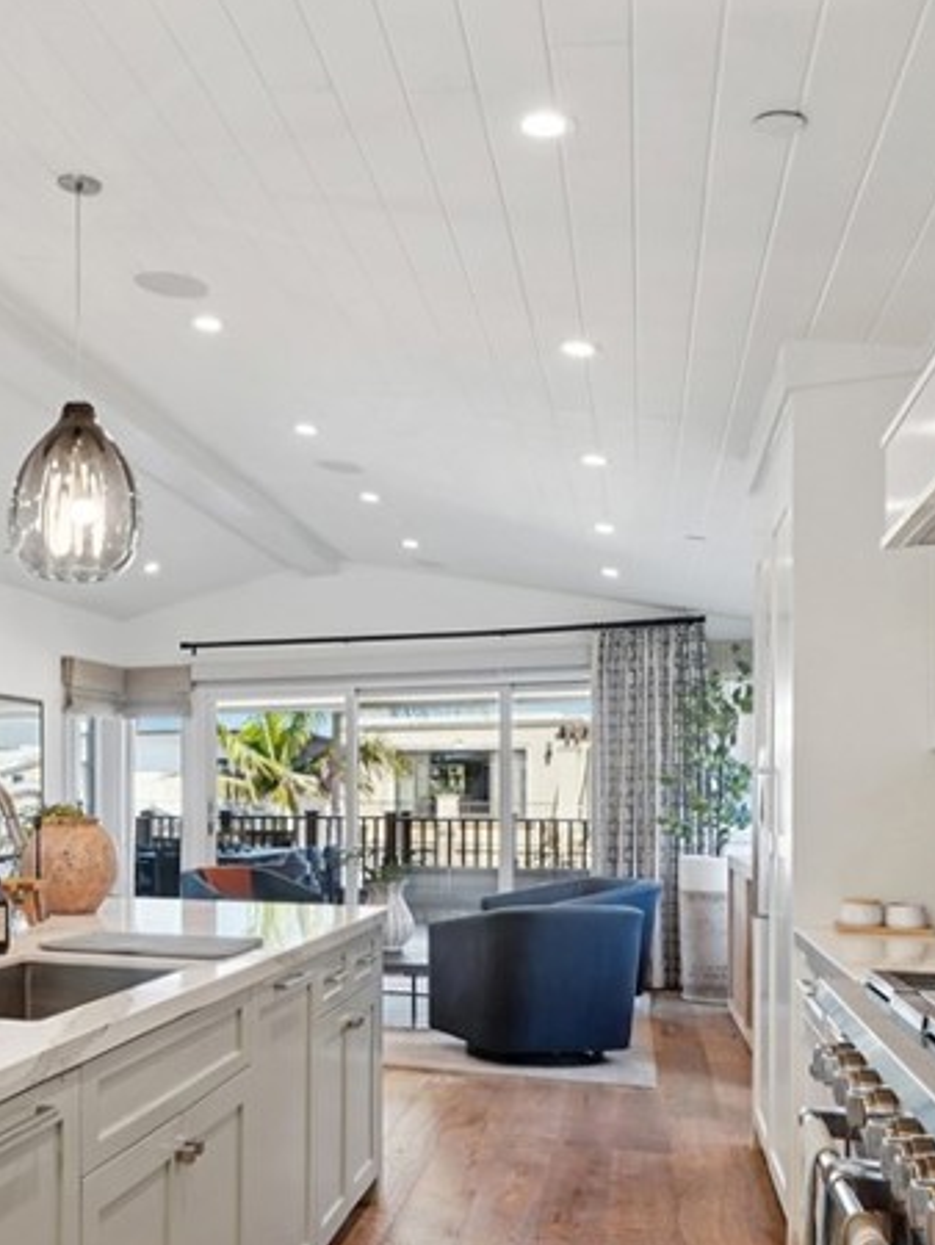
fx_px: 1259
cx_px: -3
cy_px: 840
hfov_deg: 36.5
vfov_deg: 51.5
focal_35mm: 35
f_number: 8
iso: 400
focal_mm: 16
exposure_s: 1/20
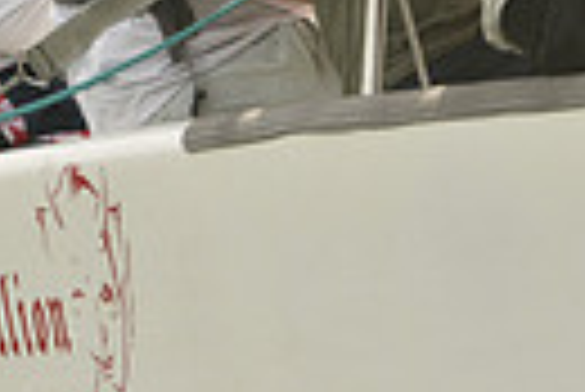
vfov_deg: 0.8
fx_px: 28941
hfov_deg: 1.2
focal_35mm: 1779
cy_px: -11
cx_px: 459
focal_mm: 400
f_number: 5.6
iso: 320
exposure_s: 1/1600
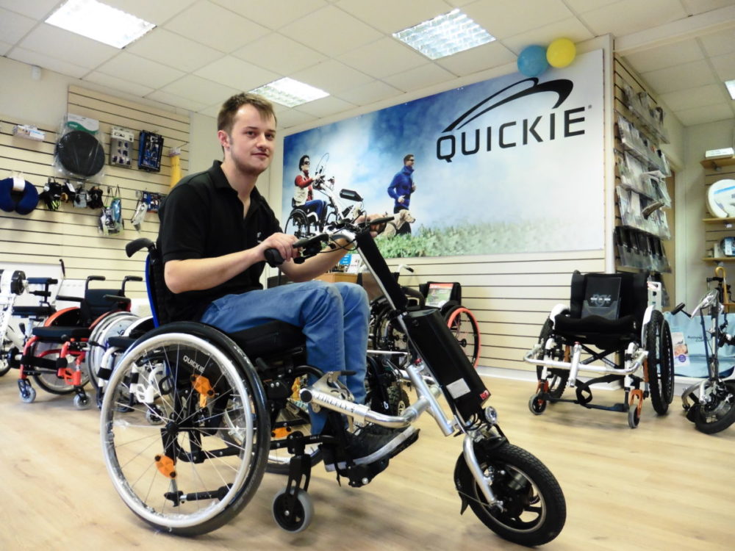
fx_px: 510
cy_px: 276
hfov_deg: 71.6
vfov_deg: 56.8
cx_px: 368
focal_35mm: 24
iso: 400
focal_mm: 4.3
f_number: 3.3
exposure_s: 1/30
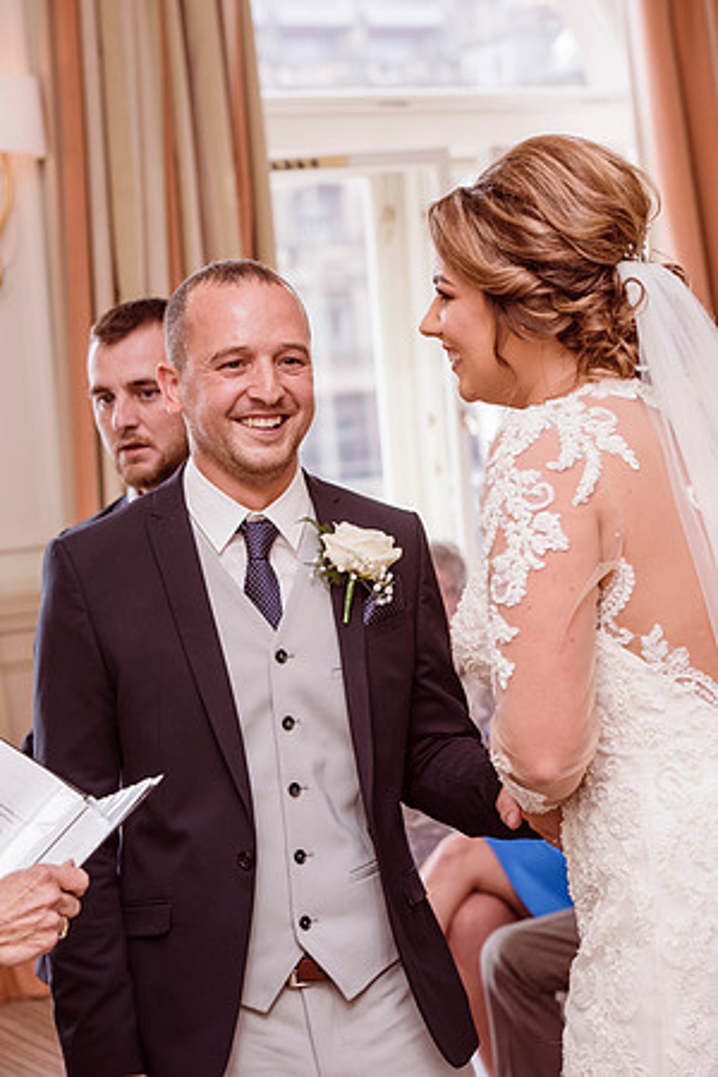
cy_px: 538
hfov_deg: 15.2
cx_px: 359
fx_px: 2692
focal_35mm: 90
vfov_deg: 22.6
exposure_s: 1/200
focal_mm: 90
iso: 500
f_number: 5.6
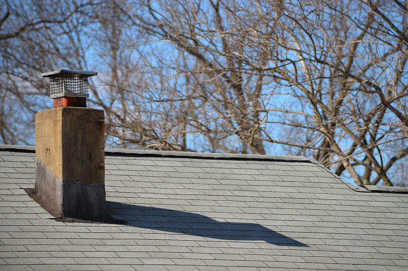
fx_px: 2885
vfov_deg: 5.4
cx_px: 204
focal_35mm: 255
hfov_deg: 8.1
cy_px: 136
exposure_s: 1/640
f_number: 5
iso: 100
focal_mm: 170
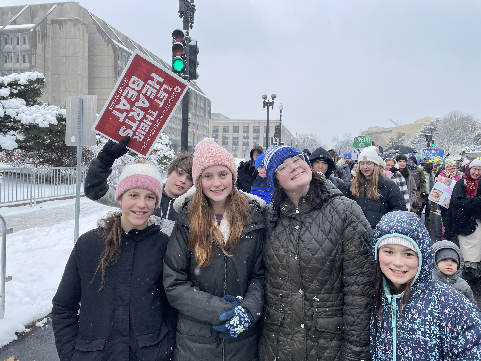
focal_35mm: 26
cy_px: 180
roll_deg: -1.6
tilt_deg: -3.2
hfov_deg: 67.3
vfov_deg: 53.1
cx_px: 240
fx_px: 361
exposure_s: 1/988
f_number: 1.6
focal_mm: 4.2
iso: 32
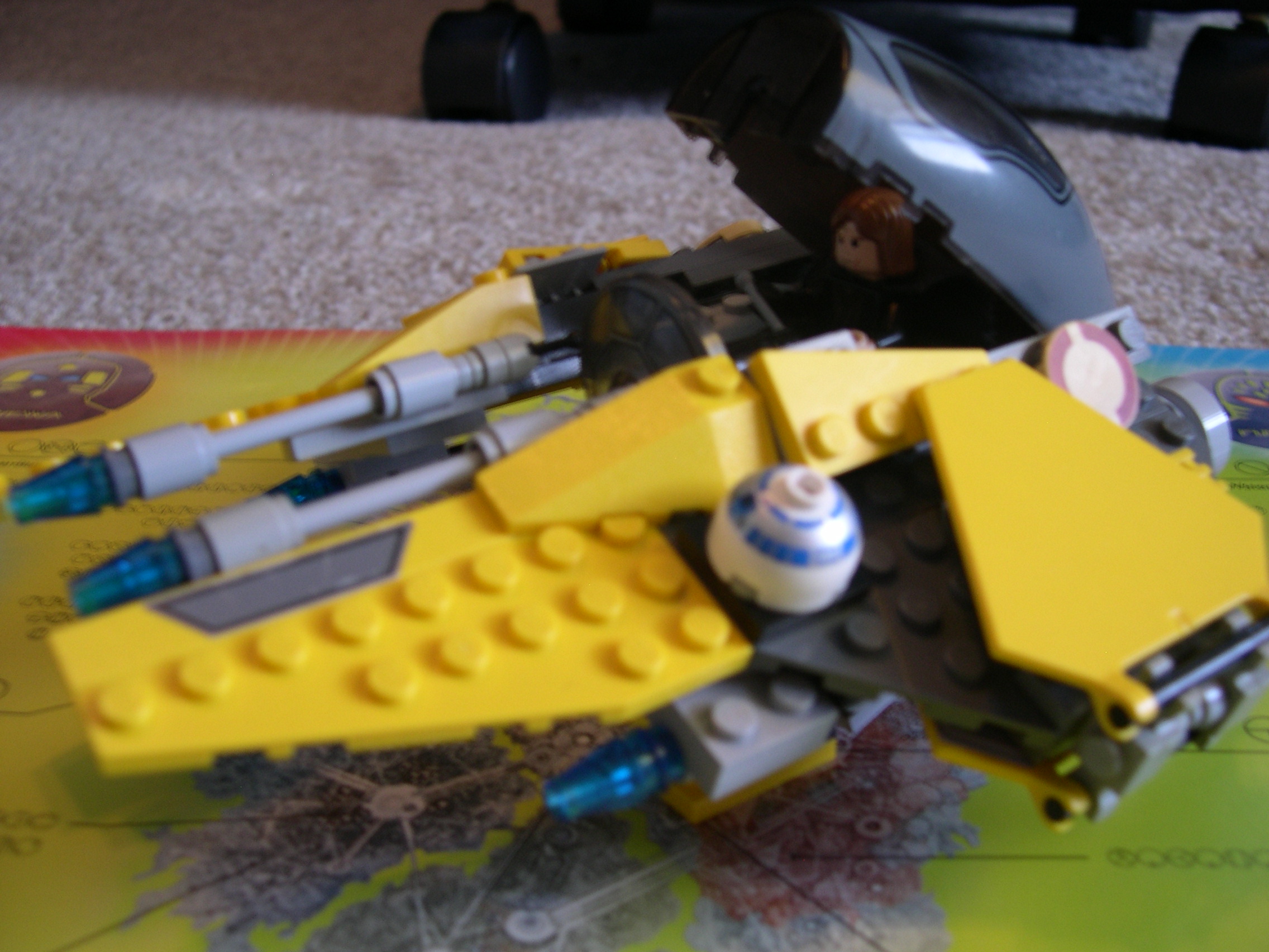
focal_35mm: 38
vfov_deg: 37.7
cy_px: 476
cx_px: 634
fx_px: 1393
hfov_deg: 49.0
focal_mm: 8
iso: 100
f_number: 2.8
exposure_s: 1/7.1
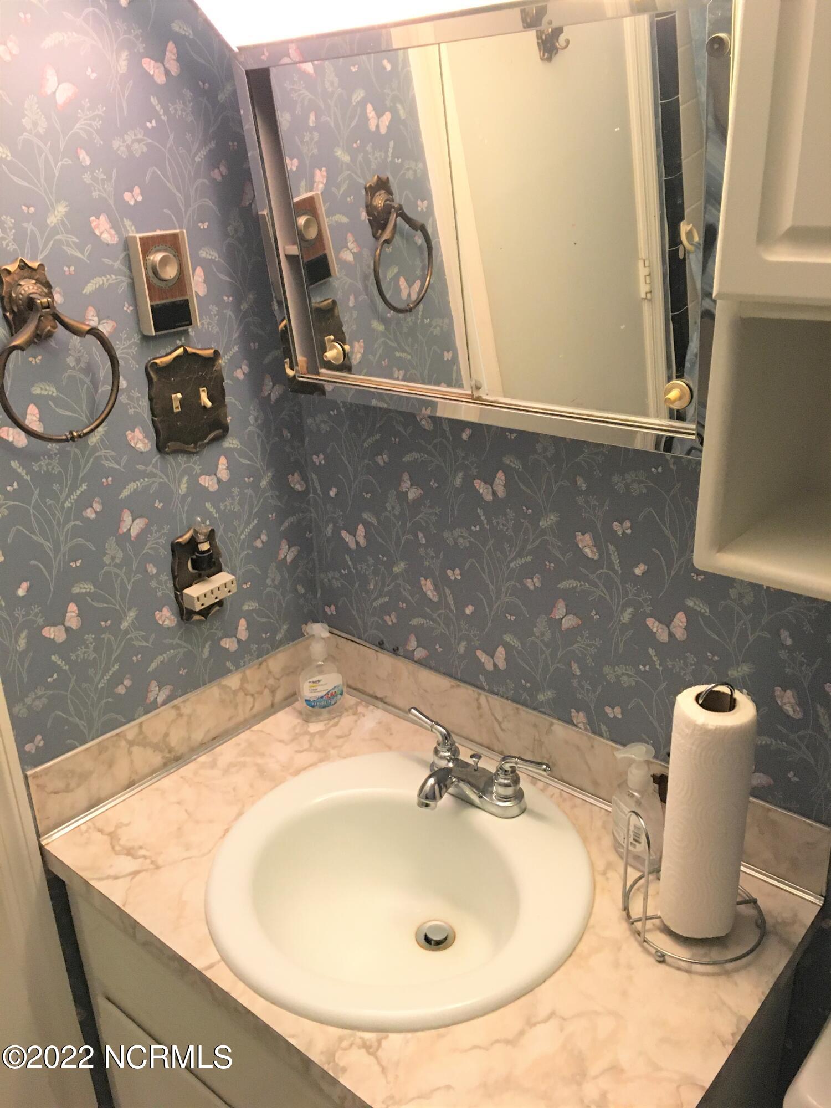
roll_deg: +2.7
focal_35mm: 29
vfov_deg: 61.7
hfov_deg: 48.2
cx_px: 416
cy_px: 554
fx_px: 928
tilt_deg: -21.8
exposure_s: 1/17
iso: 200
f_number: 2.2
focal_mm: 4.15
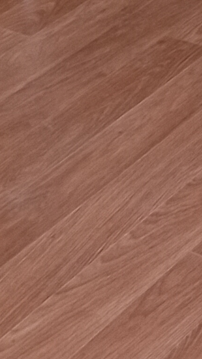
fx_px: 1494
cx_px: 648
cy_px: -448
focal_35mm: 157
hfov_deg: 6.8
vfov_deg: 11.7
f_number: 1.8
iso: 112
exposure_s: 1/50
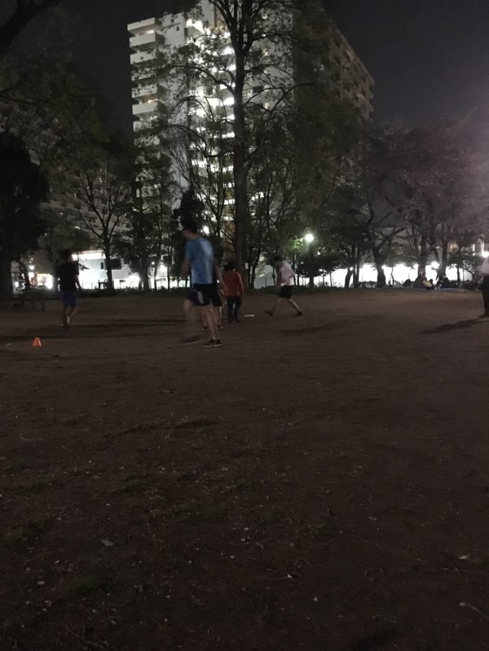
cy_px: 326
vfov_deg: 61.7
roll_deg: +2.4
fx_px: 546
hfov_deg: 48.2
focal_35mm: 29
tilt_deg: -4.5
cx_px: 244
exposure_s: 1/15
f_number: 2.2
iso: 1000
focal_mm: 4.15
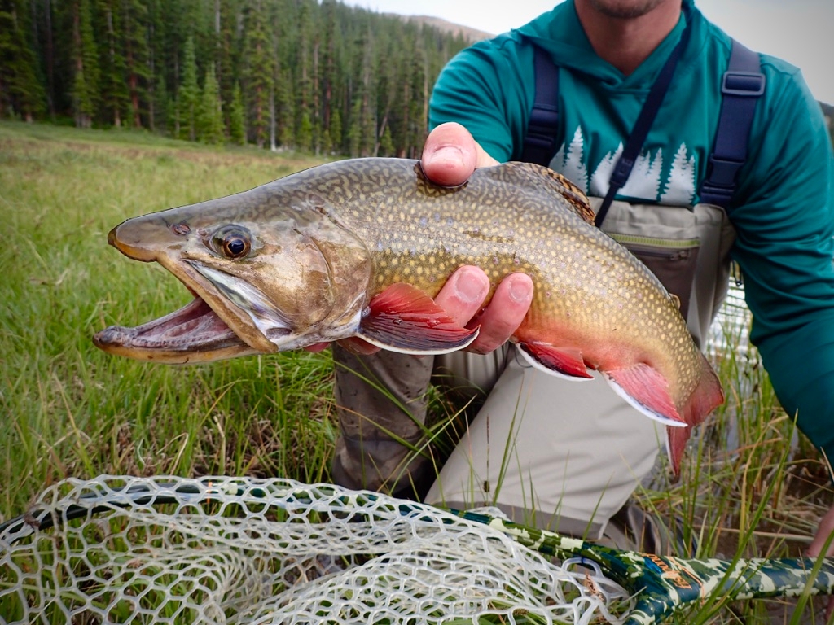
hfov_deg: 69.4
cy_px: 312
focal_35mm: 25
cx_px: 417
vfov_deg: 54.9
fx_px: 602
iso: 100
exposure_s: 1/125
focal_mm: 4.5
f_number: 2.8
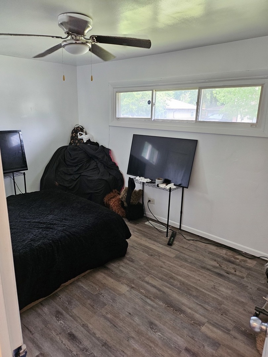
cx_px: 134
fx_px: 248
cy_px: 178
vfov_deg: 71.6
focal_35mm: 24
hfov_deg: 56.8
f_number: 1.8
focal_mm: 5
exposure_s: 1/120
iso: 250
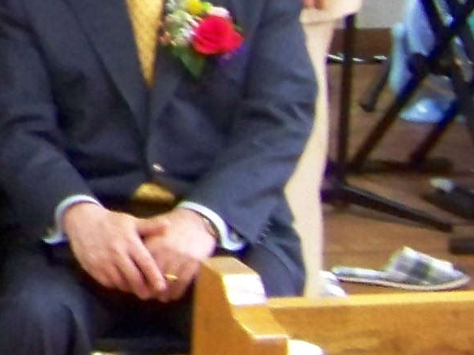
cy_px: -172
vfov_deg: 7.3
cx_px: -703
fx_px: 2751
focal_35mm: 201
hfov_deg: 8.8
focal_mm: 5.85
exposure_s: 1/30
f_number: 2.8
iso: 320
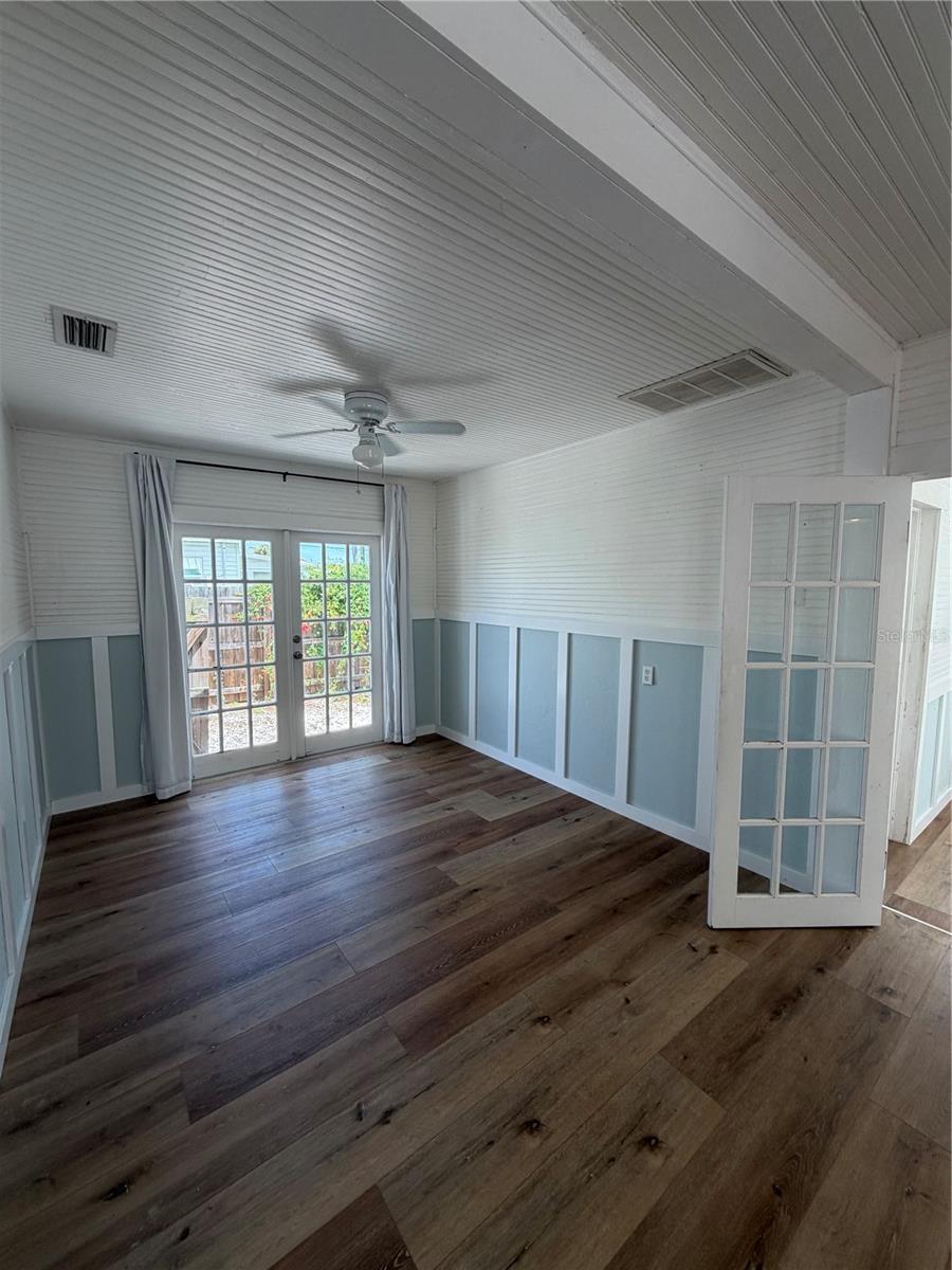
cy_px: 635
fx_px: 513
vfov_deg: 102.1
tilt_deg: -3.9
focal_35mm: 14
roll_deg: +0.1
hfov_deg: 85.7
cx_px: 476
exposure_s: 1/148
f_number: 2.2
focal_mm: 2.22
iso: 50
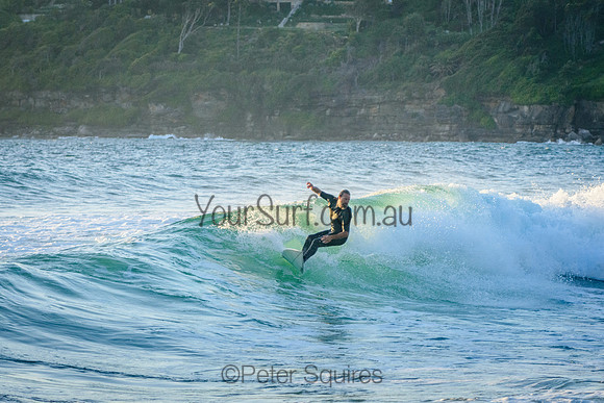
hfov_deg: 8.7
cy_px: 202
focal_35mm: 237
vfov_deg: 5.8
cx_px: 302
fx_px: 3970
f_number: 5.6
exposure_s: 1/2000
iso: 1250
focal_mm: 155
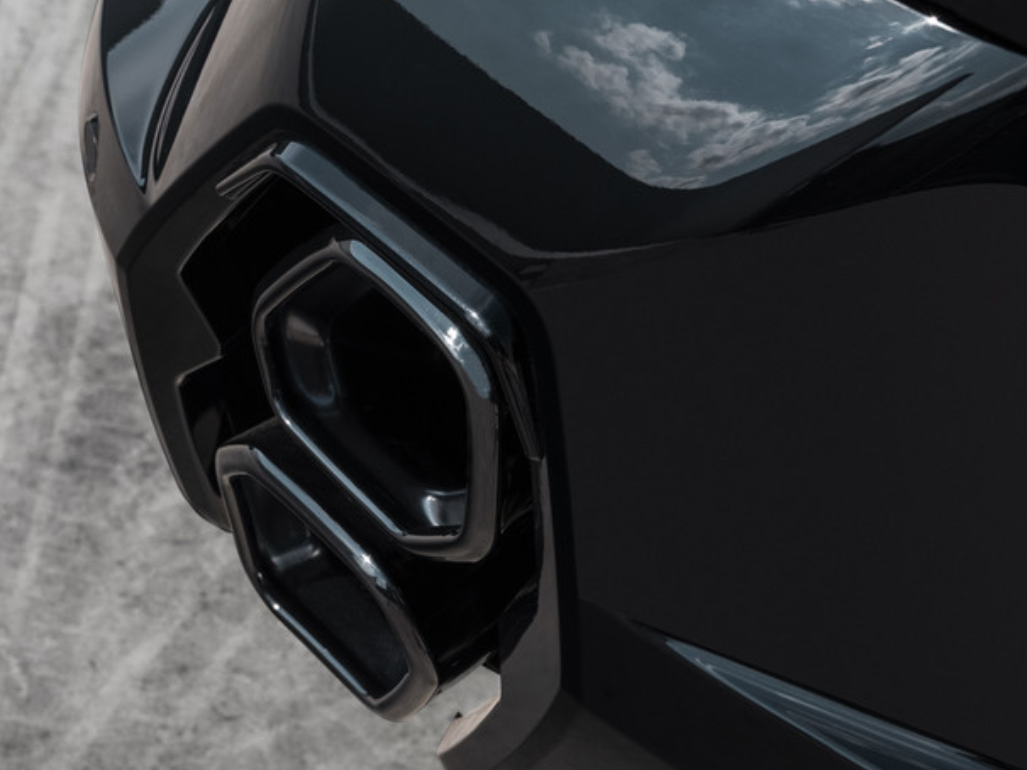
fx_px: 2373
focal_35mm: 80
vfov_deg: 18.4
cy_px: 346
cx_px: 351
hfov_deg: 24.3
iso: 400
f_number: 9
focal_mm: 42
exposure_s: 1/200
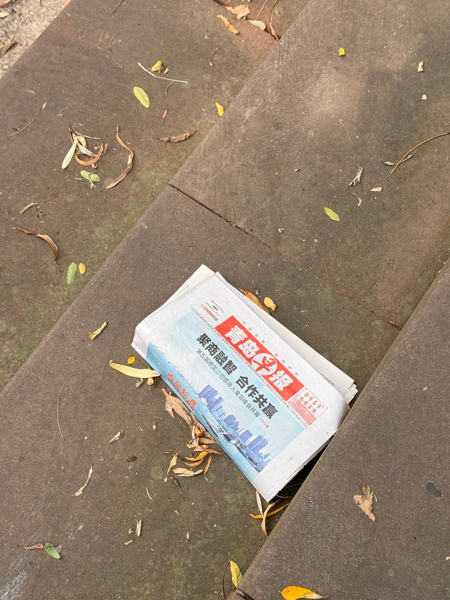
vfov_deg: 39.7
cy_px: 300
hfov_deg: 30.3
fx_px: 832
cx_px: 225
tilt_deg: -70.9
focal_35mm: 48
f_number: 1.78
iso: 64
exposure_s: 1/951
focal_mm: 6.76
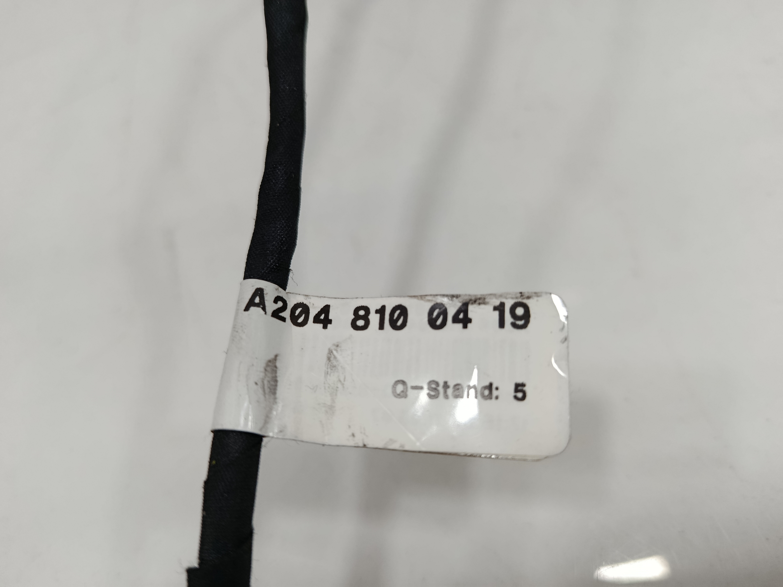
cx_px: 392
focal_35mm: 24
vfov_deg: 56.8
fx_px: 543
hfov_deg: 71.6
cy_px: 294
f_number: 1.7
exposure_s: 1/100
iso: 796
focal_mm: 5.24
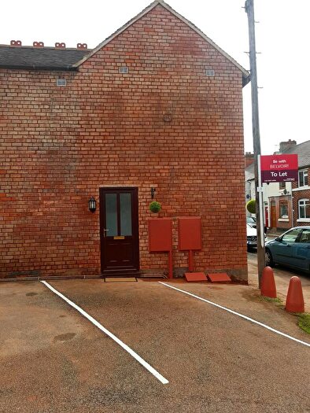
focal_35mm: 26
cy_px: 206
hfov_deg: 53.1
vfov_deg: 67.3
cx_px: 155
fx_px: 310
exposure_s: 1/481
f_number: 1.7
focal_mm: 4.2
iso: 50
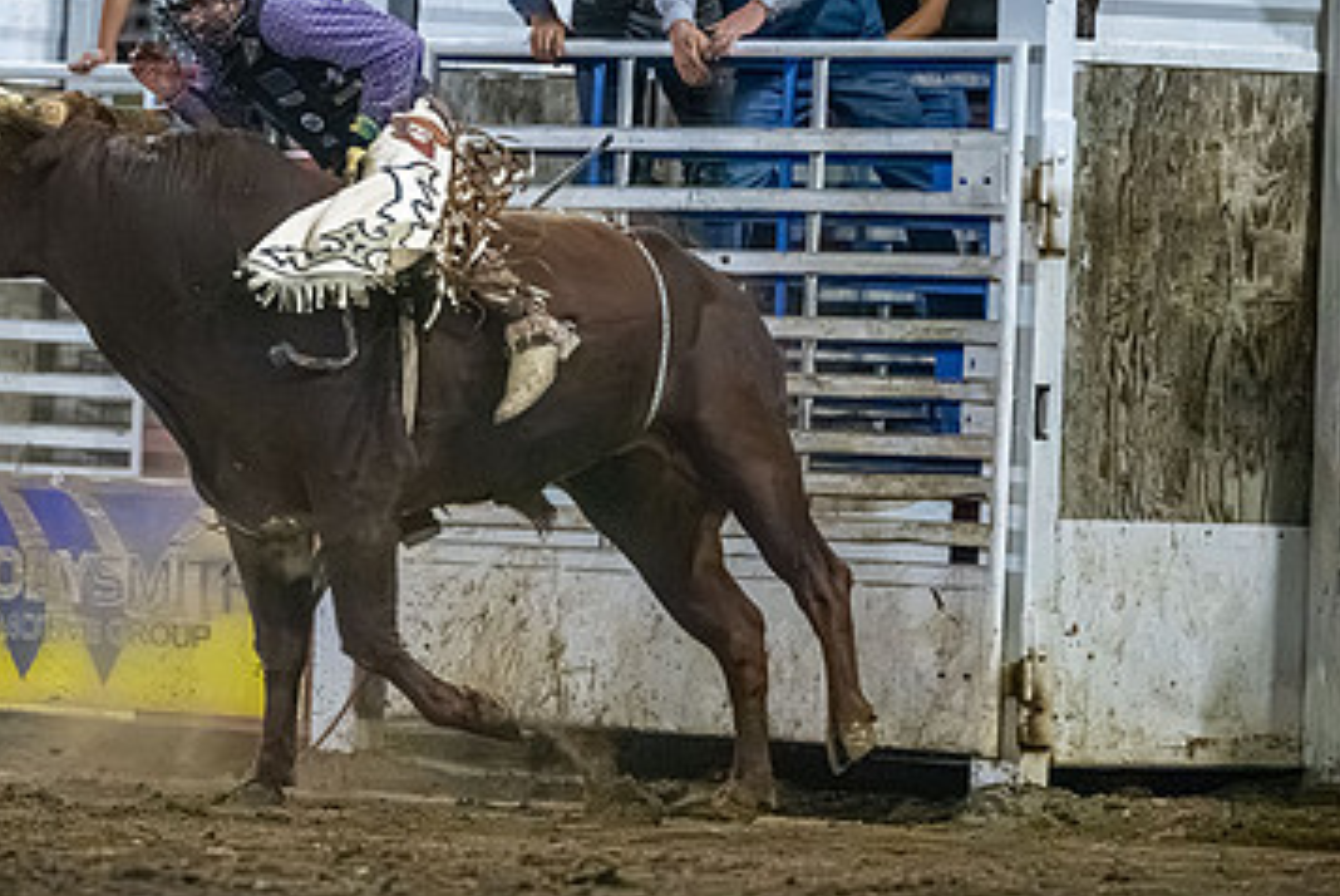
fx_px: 14342
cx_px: 174
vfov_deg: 3.6
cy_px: 189
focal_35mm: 385
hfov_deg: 5.3
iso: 6400
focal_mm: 180
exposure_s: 1/800
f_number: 2.8
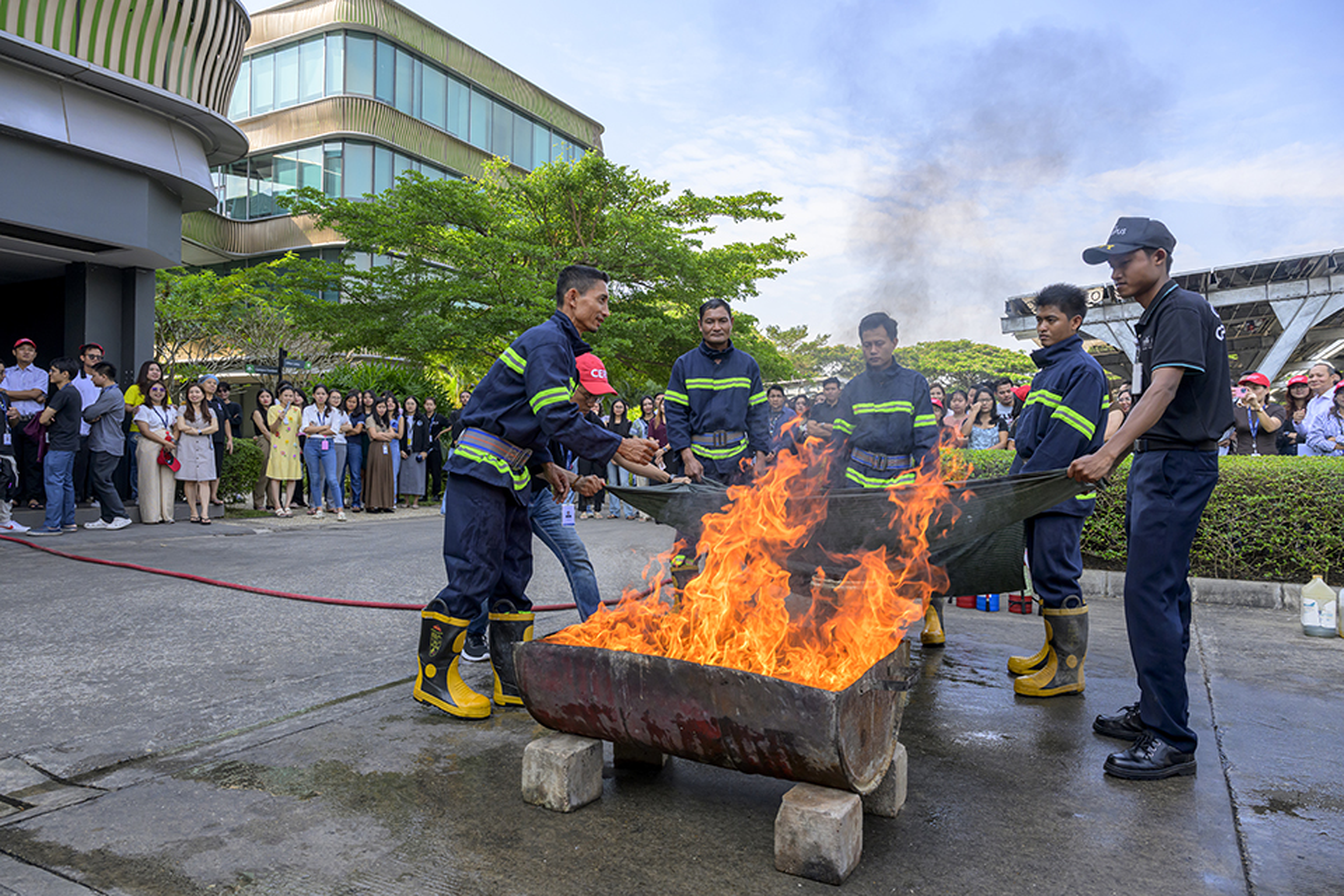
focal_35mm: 24
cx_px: 672
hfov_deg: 73.7
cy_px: 448
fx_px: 896
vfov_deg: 53.1
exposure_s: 1/500
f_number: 8
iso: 640
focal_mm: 24
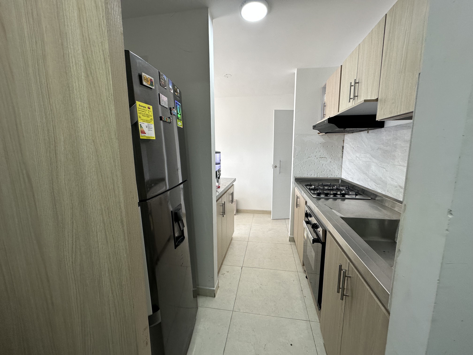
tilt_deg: -7.8
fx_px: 191
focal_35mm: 14
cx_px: 236
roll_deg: -0.3
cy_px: 178
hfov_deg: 102.1
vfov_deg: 85.7
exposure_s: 1/99
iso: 80
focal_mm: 2.22
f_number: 2.2
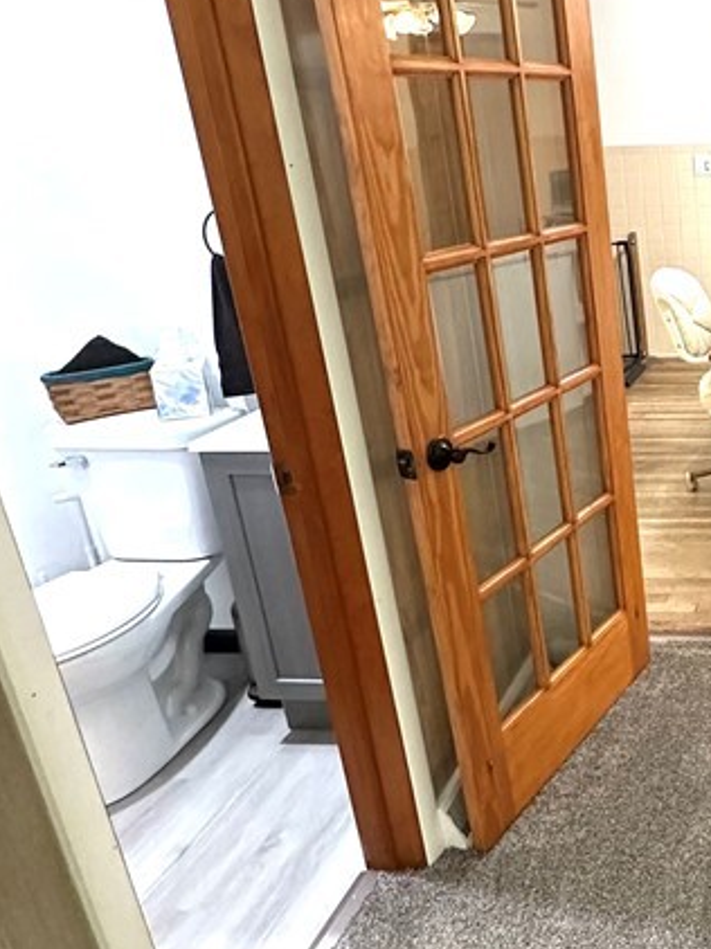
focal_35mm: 34
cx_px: 808
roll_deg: +0.5
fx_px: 932
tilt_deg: -18.2
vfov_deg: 53.9
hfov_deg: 35.0
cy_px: 434
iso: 400
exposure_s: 1/60
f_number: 2.2
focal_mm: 2.22
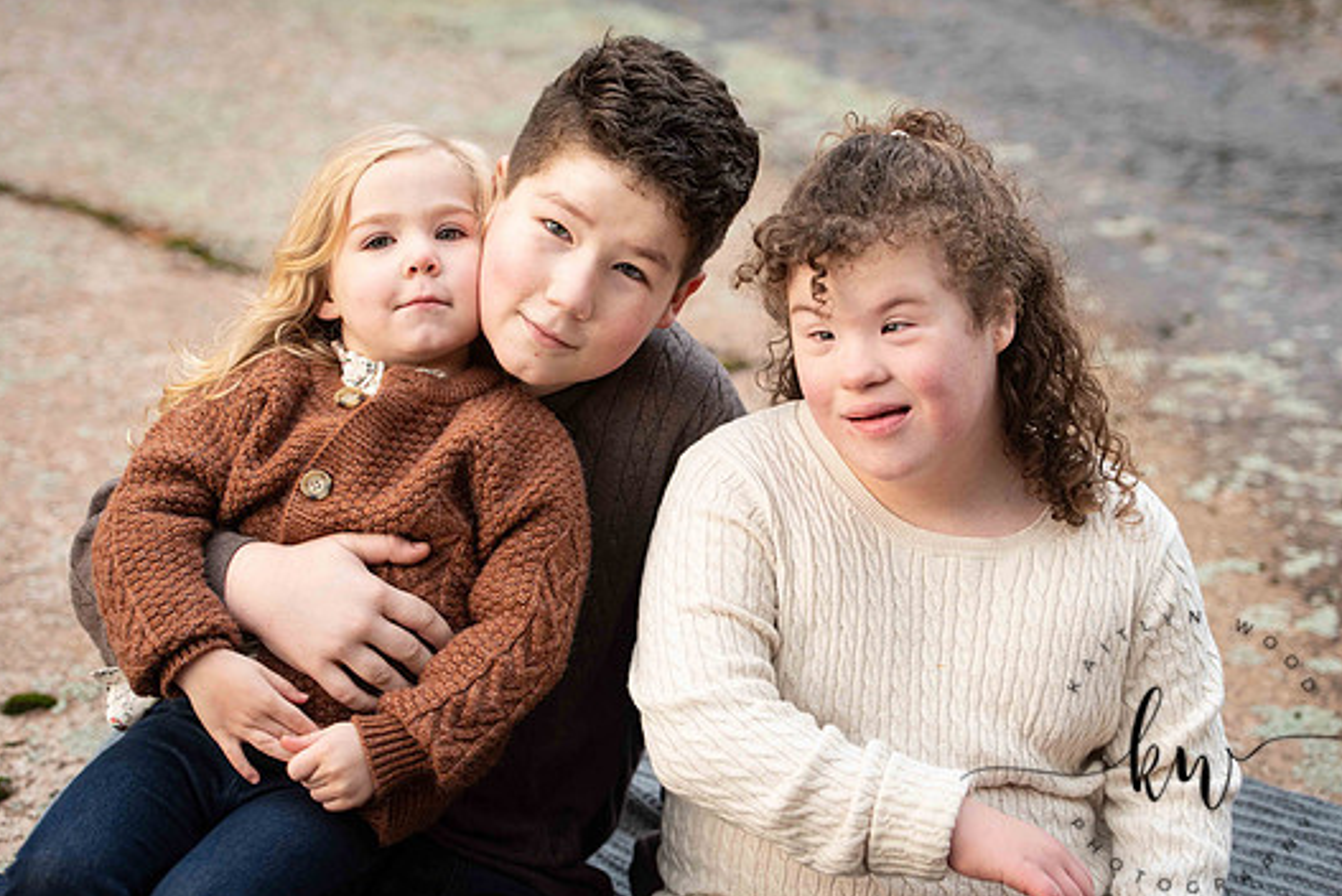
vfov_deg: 17.7
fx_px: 2872
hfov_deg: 26.3
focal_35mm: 77
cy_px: 424
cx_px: 682
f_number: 2.8
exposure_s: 1/250
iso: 800
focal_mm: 70
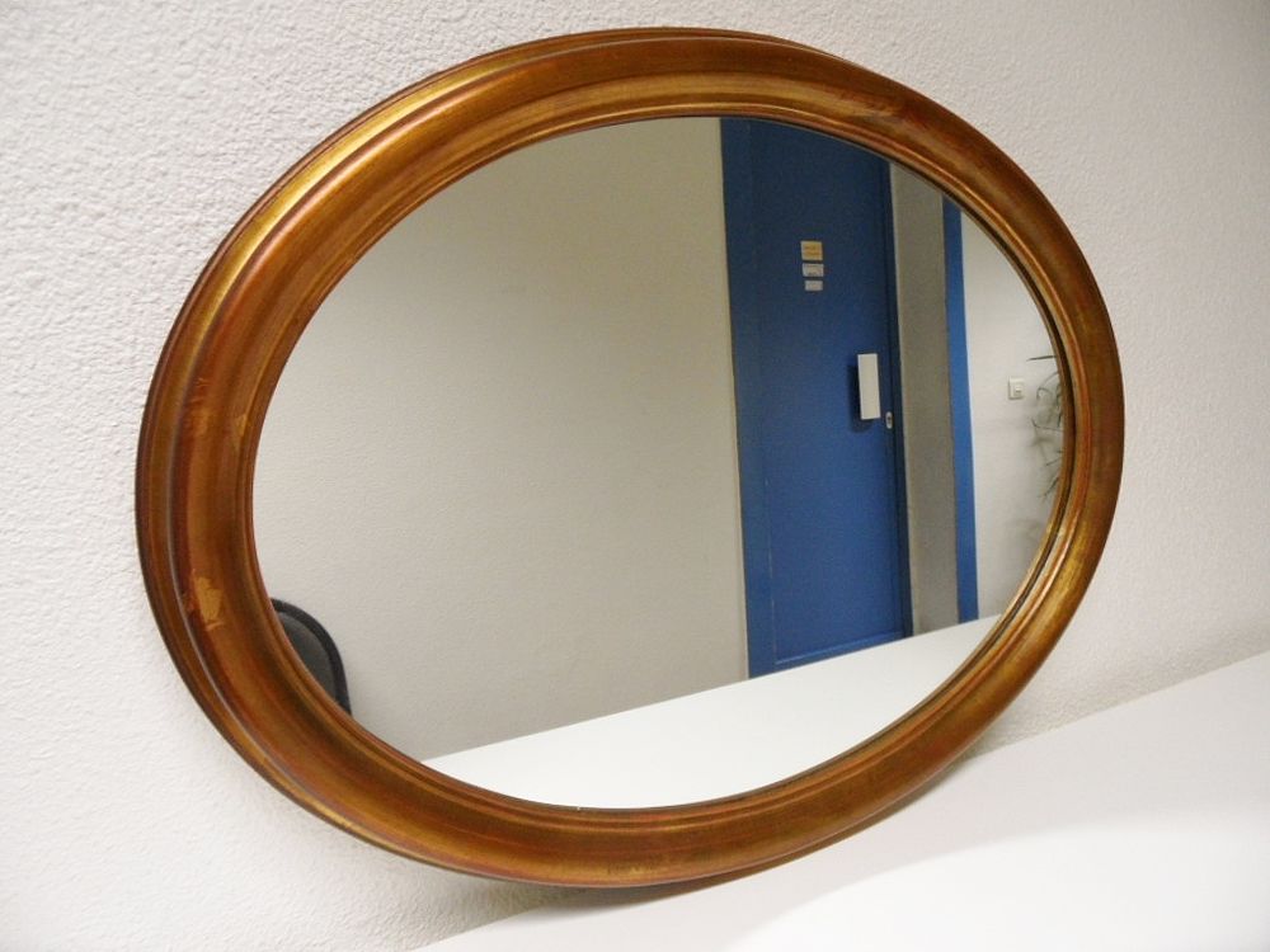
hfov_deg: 71.6
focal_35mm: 24
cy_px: 476
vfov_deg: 56.8
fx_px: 881
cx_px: 635
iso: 200
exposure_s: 1/20
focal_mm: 3.9
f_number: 3.2
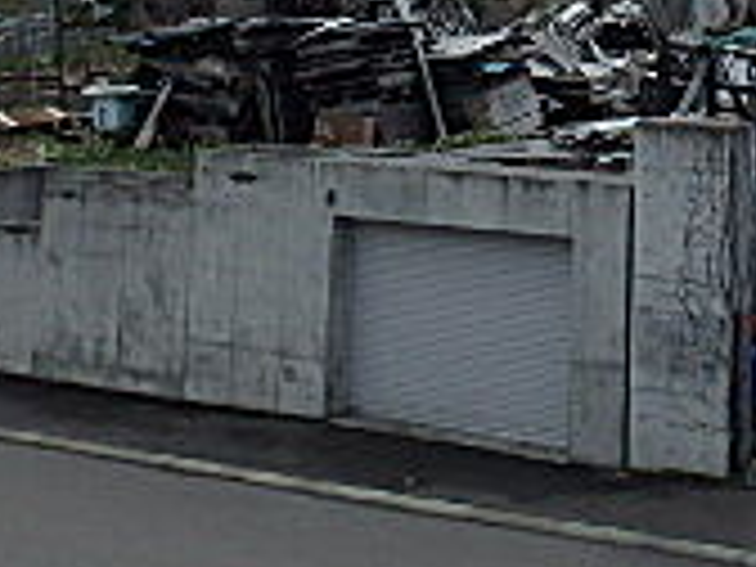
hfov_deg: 23.0
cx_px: 832
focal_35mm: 80
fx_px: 1747
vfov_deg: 16.9
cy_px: -261
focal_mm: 3.7
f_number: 6
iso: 125
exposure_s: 1/640
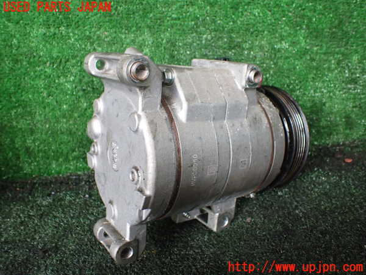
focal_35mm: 30
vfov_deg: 46.8
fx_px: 317
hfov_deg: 60.0
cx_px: 183
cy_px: 138
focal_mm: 5.4
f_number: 2.3
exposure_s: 1/125
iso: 640
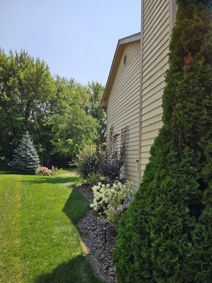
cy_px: 142
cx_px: 106
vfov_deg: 71.6
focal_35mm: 24
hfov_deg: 56.8
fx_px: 196
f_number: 1.8
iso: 50
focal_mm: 5
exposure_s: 1/2890
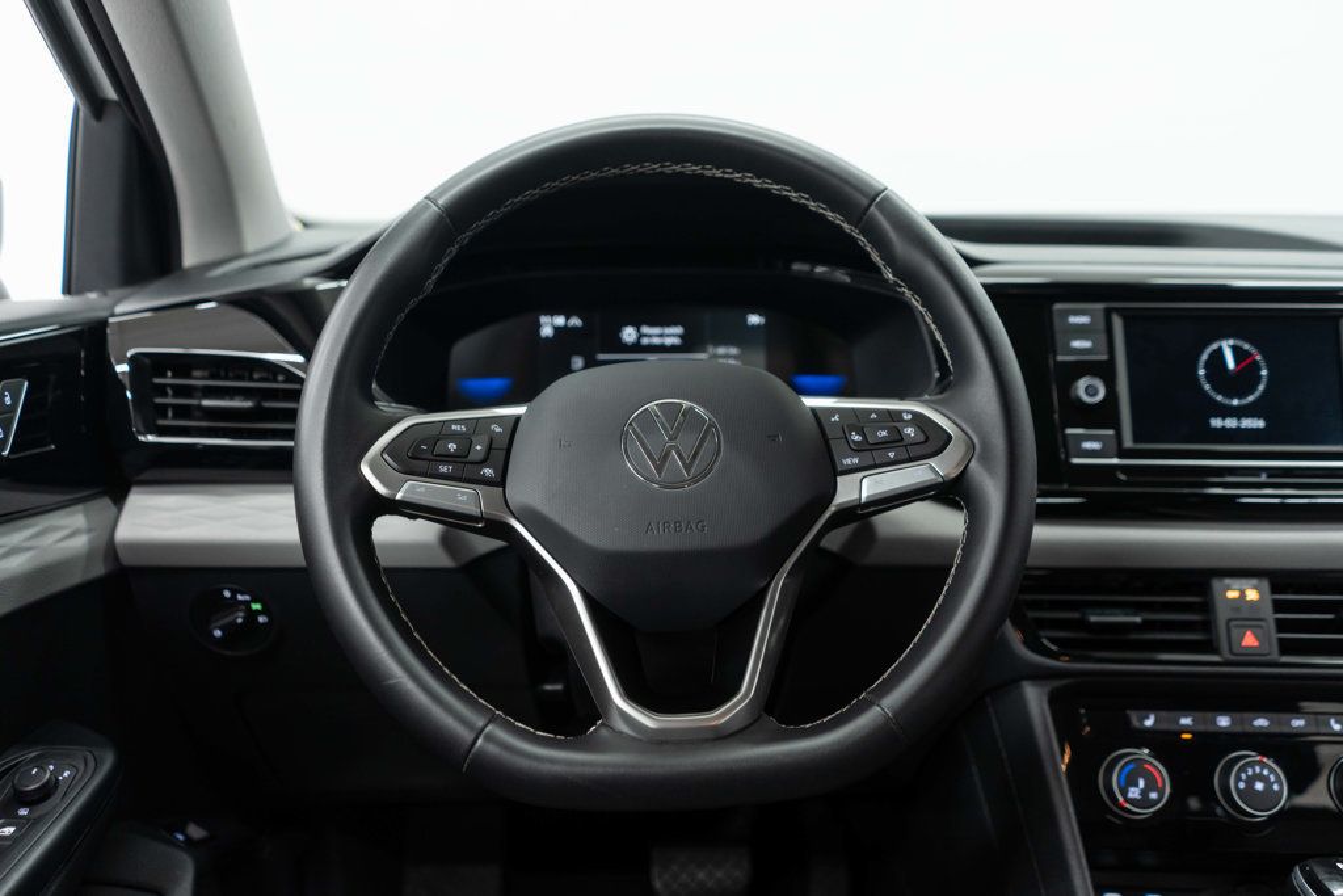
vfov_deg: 46.4
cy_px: 448
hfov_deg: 65.5
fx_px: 1045
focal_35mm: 28
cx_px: 672
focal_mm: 28
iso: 800
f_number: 3.2
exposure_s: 1/50
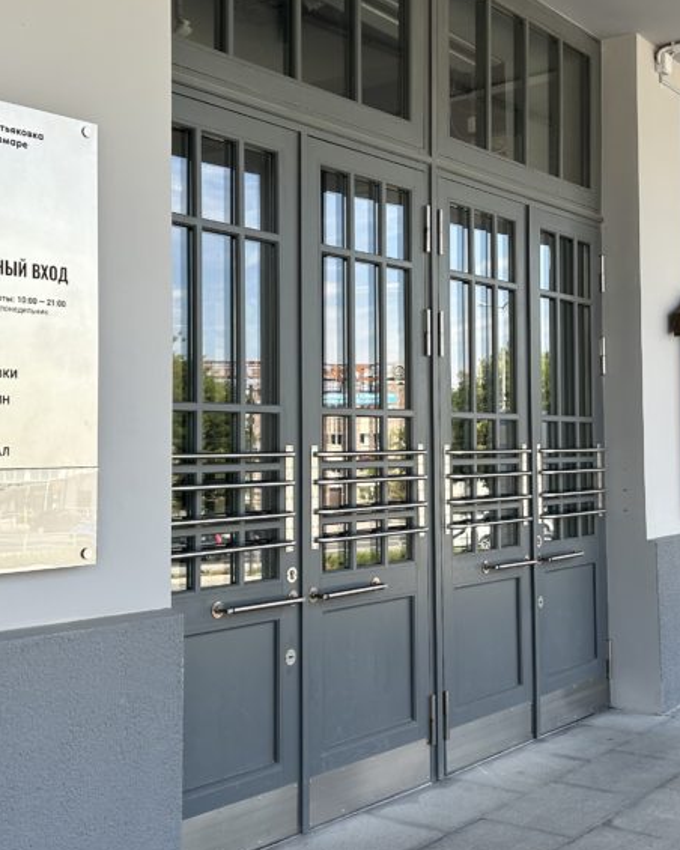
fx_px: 1157
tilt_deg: +1.8
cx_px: 332
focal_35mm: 46
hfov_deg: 32.7
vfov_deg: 40.3
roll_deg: +1.3
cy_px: 378
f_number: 1.5
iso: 50
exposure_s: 1/646
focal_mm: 5.7
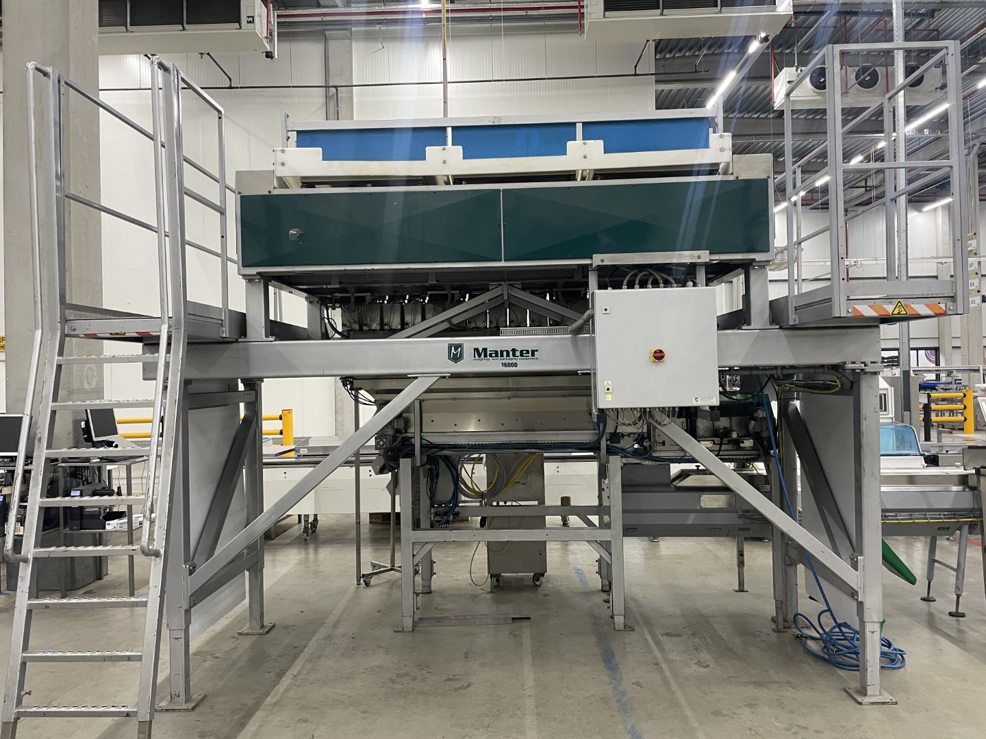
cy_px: 370
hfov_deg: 67.3
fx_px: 741
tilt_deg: -0.1
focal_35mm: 26
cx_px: 493
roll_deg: +0.9
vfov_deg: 53.1
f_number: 1.6
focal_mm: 4.2
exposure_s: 1/60
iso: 200
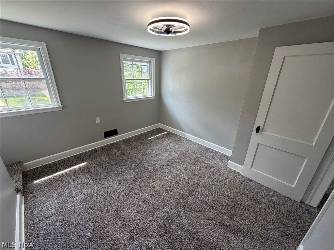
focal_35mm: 14
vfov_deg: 85.7
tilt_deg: -20.5
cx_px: 167
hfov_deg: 102.1
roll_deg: -2.0
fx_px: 135
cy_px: 125
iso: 100
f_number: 2.2
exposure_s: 1/121
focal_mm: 2.22
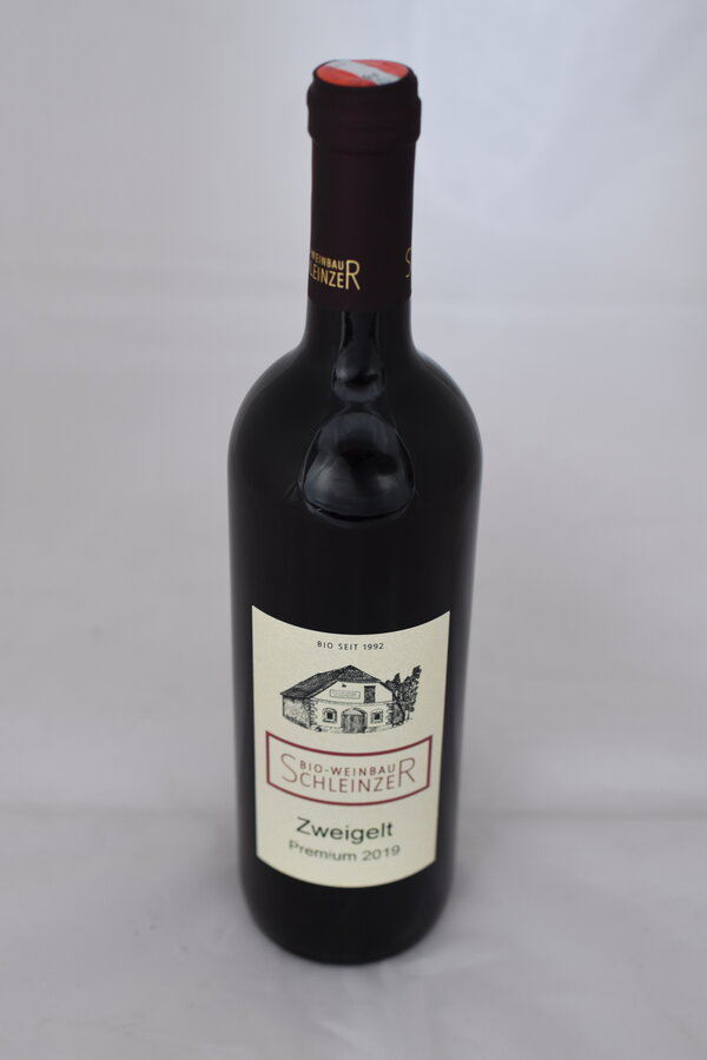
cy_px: 530
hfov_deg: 25.8
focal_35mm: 52
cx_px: 354
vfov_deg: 37.9
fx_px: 1546
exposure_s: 1/60
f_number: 3.2
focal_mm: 35
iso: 800
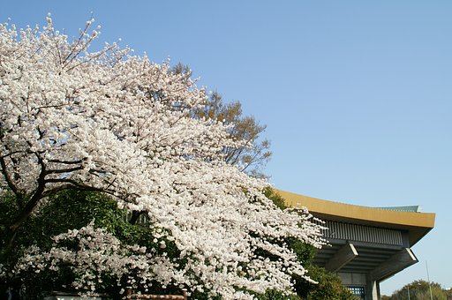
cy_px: 150
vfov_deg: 36.8
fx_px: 451
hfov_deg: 53.2
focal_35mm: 36
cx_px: 226
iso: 250
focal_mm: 24
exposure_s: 1/640
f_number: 8
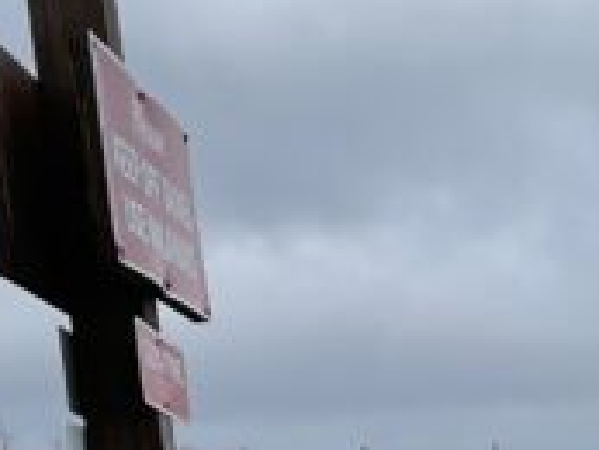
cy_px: 813
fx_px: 2667
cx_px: 845
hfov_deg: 12.3
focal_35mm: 154
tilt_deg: -5.8
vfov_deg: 9.2
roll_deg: -0.1
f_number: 1.6
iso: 32
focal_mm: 4.2
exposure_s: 1/4651
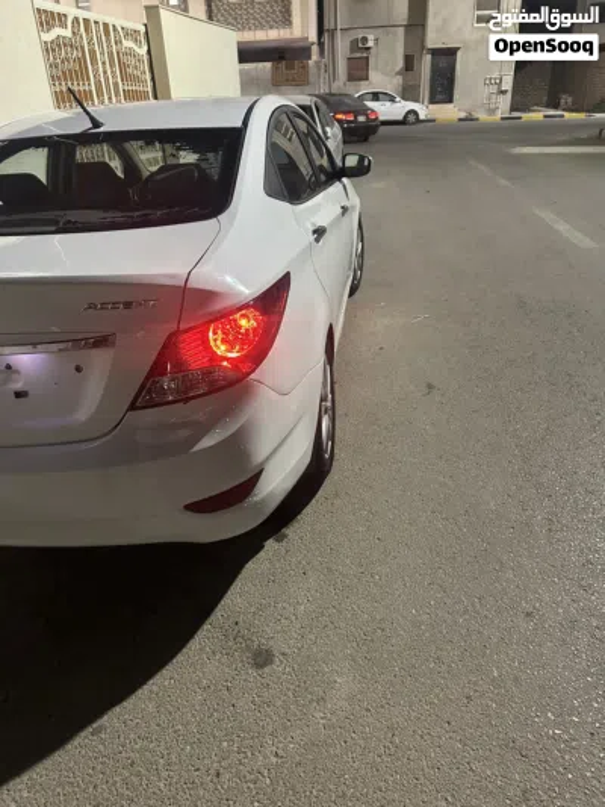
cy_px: 404
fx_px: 559
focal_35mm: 24
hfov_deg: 56.8
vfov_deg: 71.6
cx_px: 302
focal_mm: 6.86
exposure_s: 1/60
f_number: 1.78
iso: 800
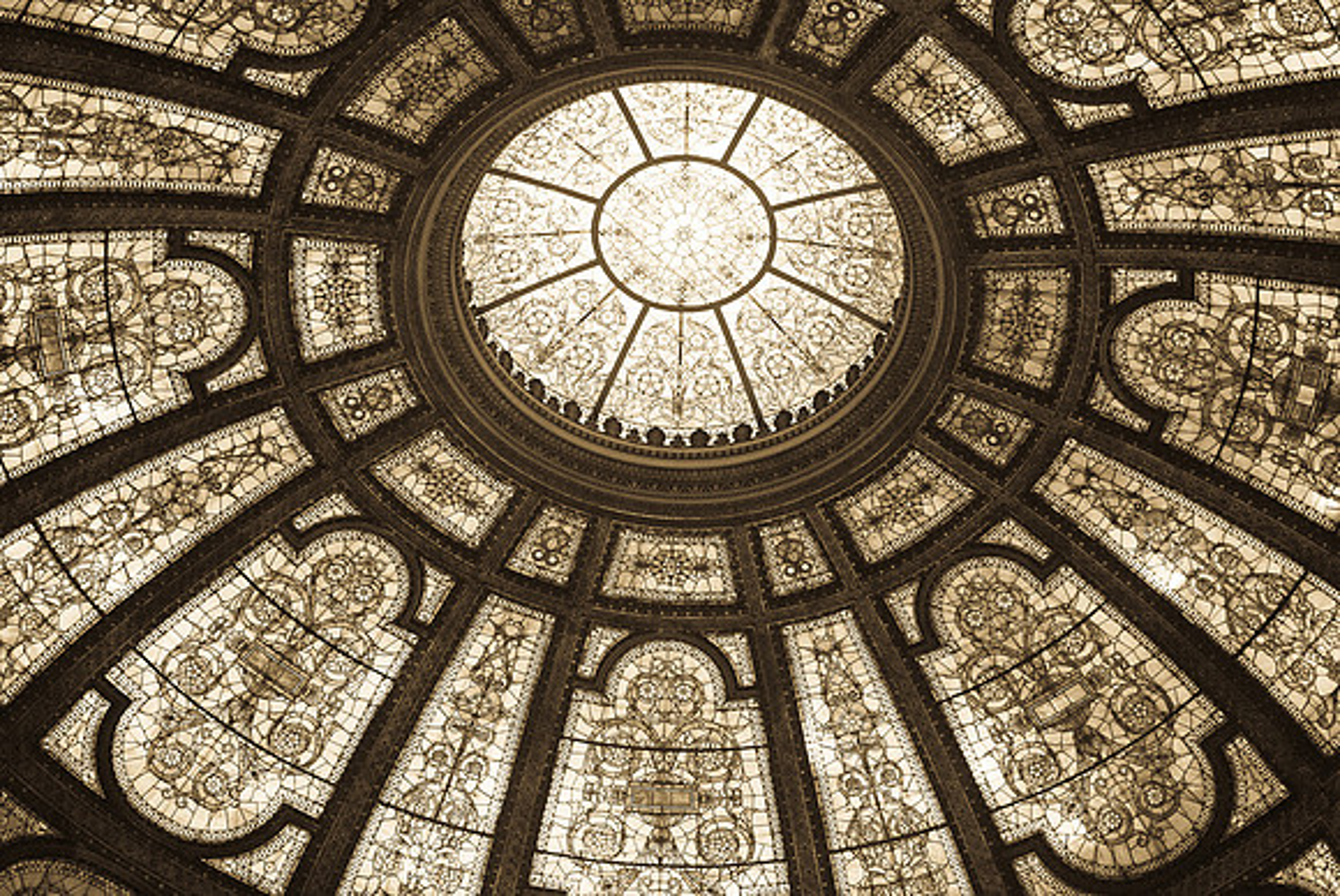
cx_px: 670
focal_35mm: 52
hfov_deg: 37.8
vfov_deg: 25.8
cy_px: 448
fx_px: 1956
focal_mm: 35
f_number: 2.8
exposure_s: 1/200
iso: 1600
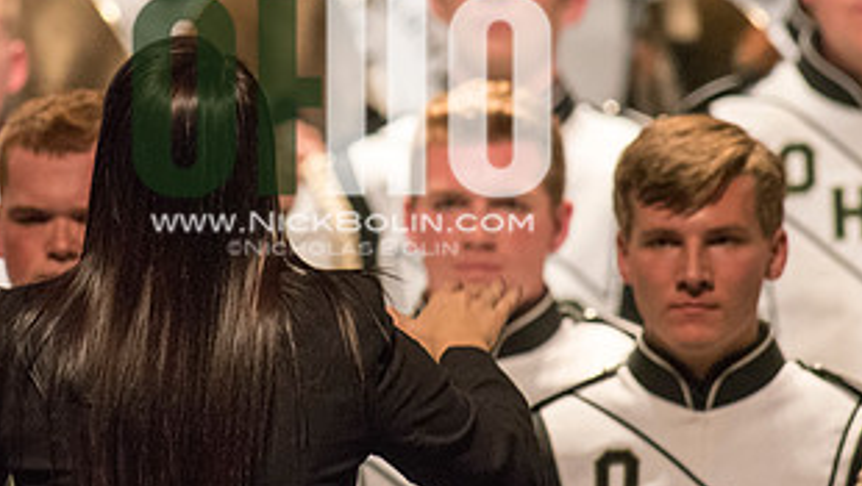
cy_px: 124
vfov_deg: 1.0
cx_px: 342
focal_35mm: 1175
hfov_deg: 1.8
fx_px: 26880
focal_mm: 600
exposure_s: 1/320
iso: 4000
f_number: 5.6
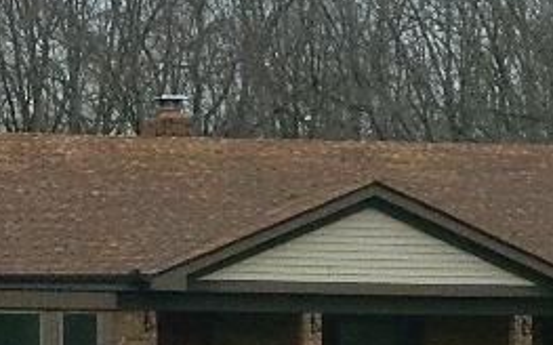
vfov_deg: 3.8
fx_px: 5226
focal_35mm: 347
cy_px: 288
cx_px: 21
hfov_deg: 6.0
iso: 400
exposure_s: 1/500
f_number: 4.2
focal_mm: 15.1
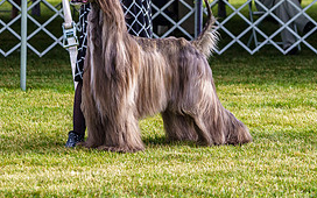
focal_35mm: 248
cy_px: -13
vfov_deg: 5.3
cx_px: 119
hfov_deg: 8.5
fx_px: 2143
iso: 200
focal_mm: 114
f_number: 4
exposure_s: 1/500
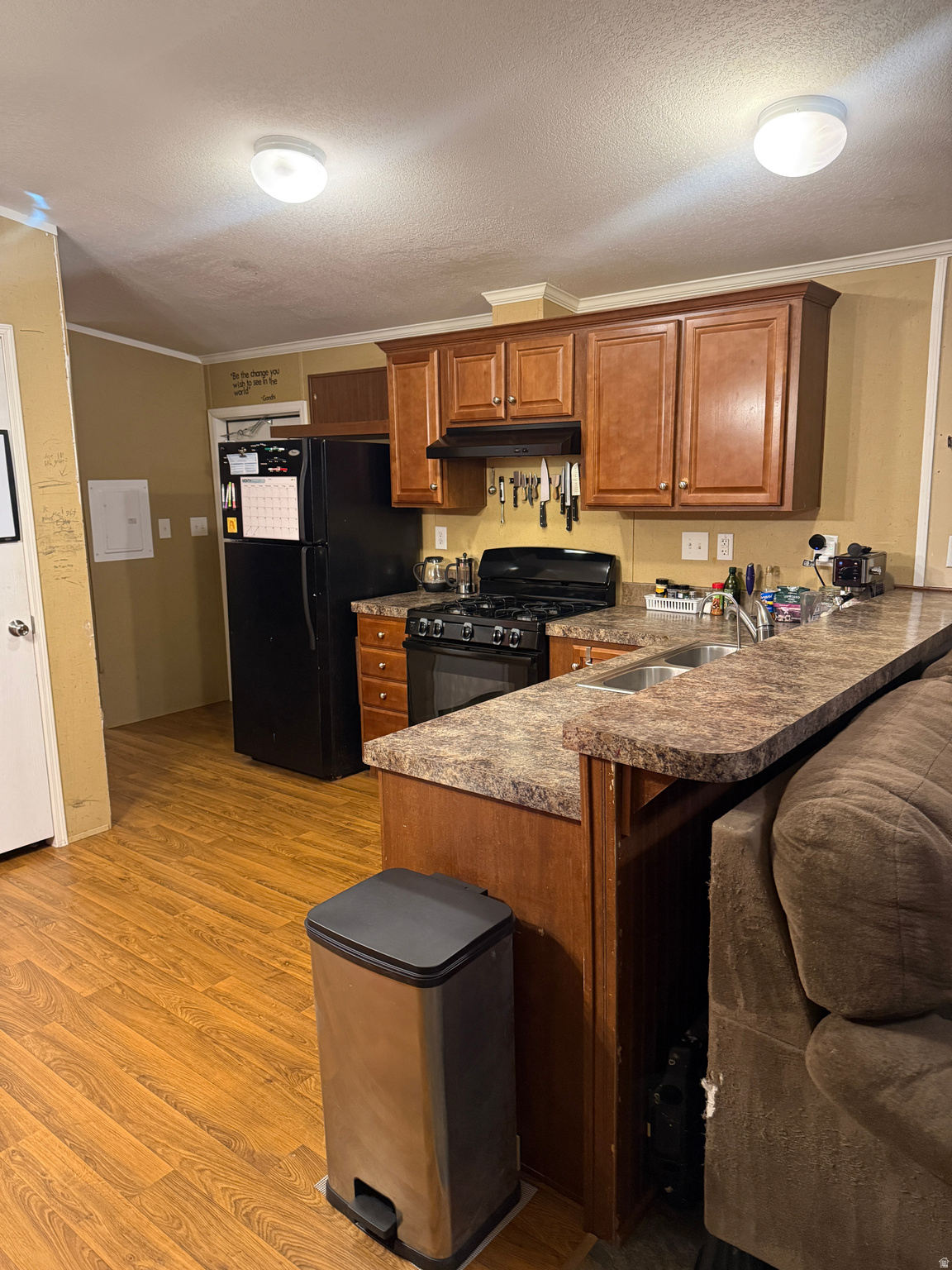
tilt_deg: -9.8
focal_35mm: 24
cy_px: 635
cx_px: 476
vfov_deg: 71.6
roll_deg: +1.4
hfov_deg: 56.8
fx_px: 880
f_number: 1.78
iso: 500
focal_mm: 6.76
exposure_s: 1/60
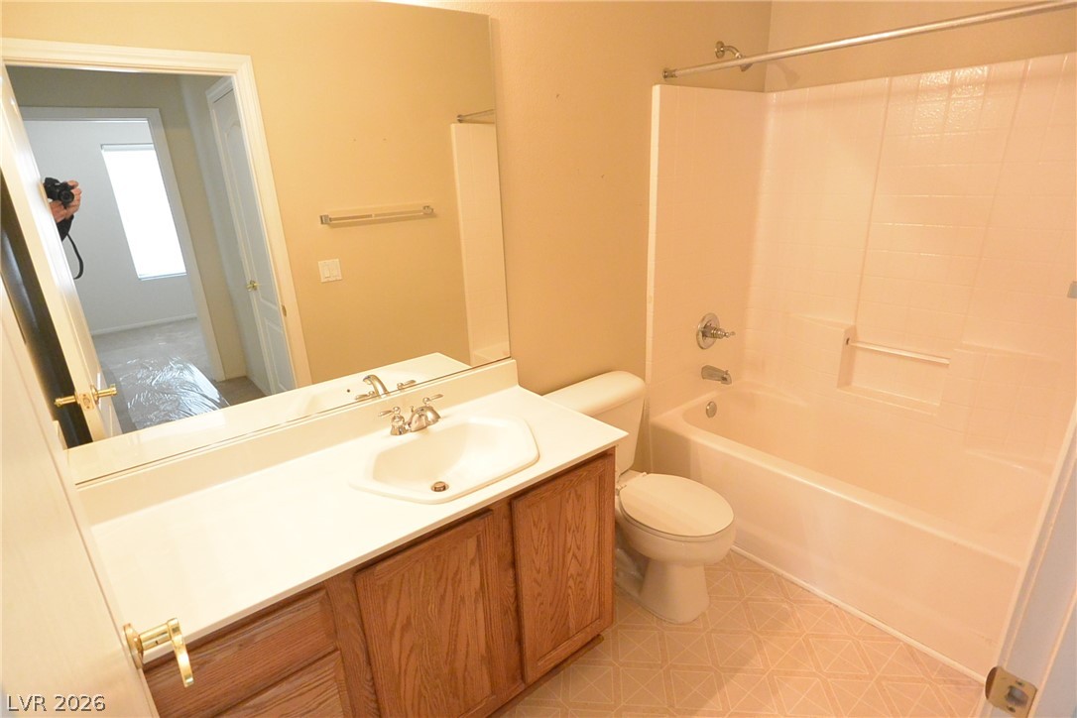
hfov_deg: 90.0
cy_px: 359
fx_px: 538
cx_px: 538
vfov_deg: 67.4
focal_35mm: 18
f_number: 3.5
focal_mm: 6.7
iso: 1100
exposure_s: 1/30
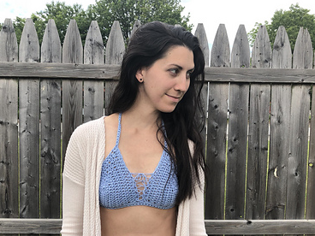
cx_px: 140
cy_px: 143
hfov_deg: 48.9
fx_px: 346
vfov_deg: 37.6
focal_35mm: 38
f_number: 1.8
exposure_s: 1/571
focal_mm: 3.99
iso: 20
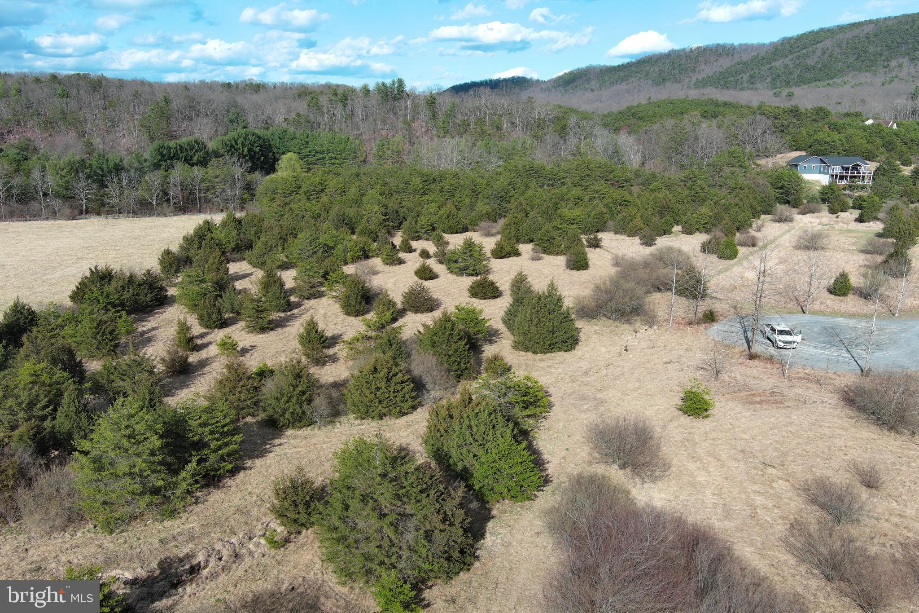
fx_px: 740
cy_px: 306
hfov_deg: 63.7
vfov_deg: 45.0
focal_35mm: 29
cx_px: 460
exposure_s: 1/985
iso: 100
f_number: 2.8
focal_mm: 10.57
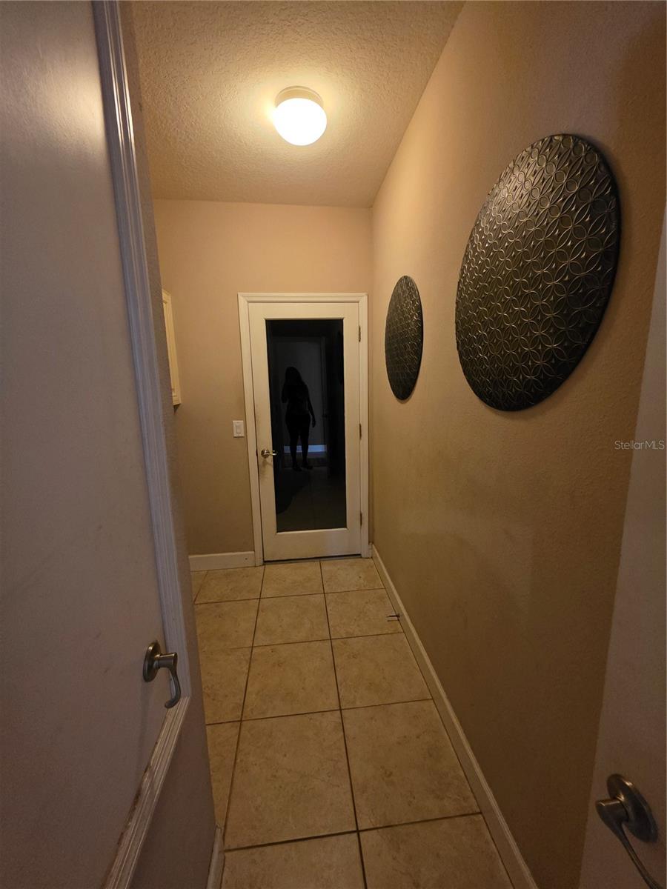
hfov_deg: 89.9
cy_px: 444
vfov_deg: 106.2
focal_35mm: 13
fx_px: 334
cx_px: 334
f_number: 1.9
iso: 1000
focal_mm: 2.2
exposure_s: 1/60
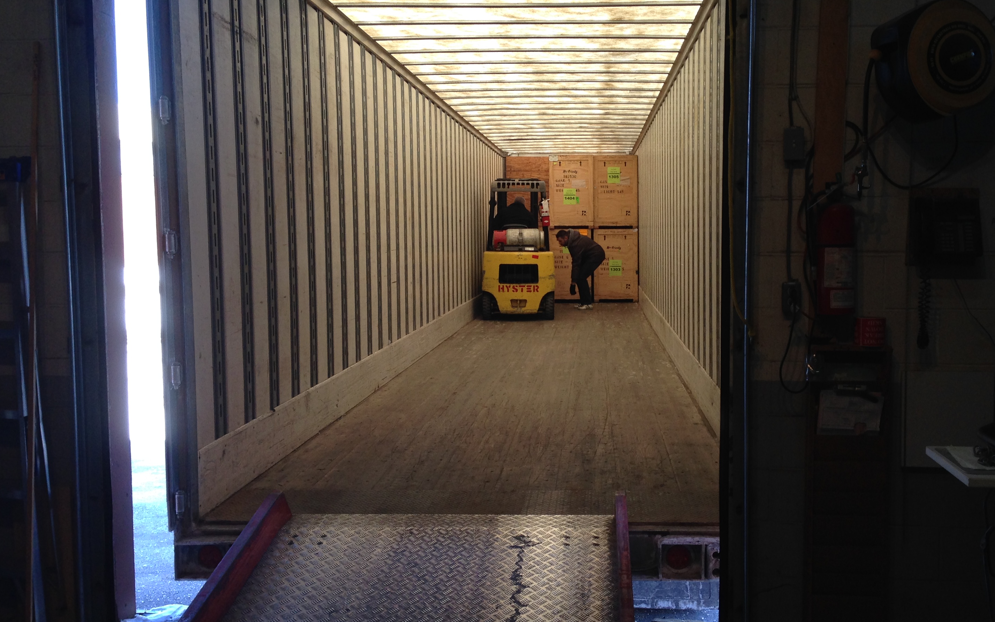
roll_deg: +0.1
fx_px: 1085
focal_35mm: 40
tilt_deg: -3.1
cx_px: 561
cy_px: 309
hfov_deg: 49.2
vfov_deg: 32.0
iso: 64
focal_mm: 4.12
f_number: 2.4
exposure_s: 1/120
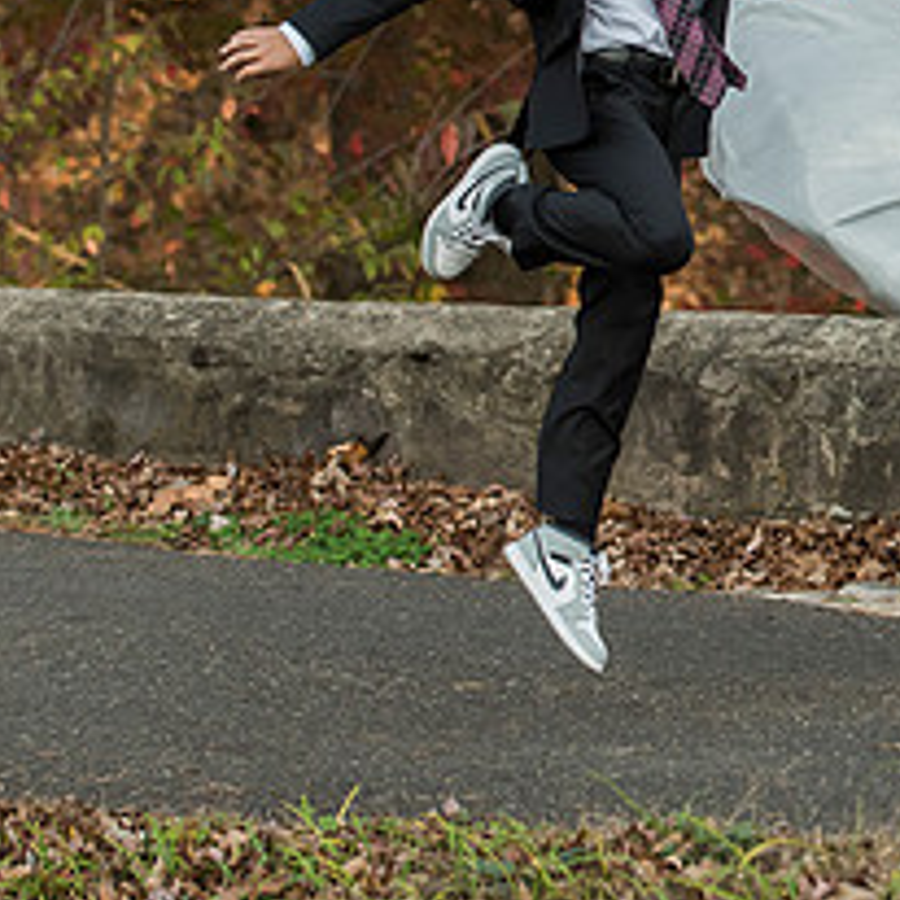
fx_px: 7766
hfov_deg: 6.6
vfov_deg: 6.6
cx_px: 1057
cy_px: 16
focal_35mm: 264
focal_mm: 98
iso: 1250
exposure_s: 1/1600
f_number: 4
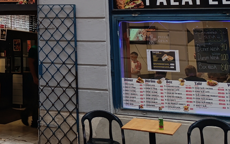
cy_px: -55
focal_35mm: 74
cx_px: -40
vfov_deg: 16.4
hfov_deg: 25.3
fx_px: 464
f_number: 1.6
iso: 200
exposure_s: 1/100
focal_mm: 6.14
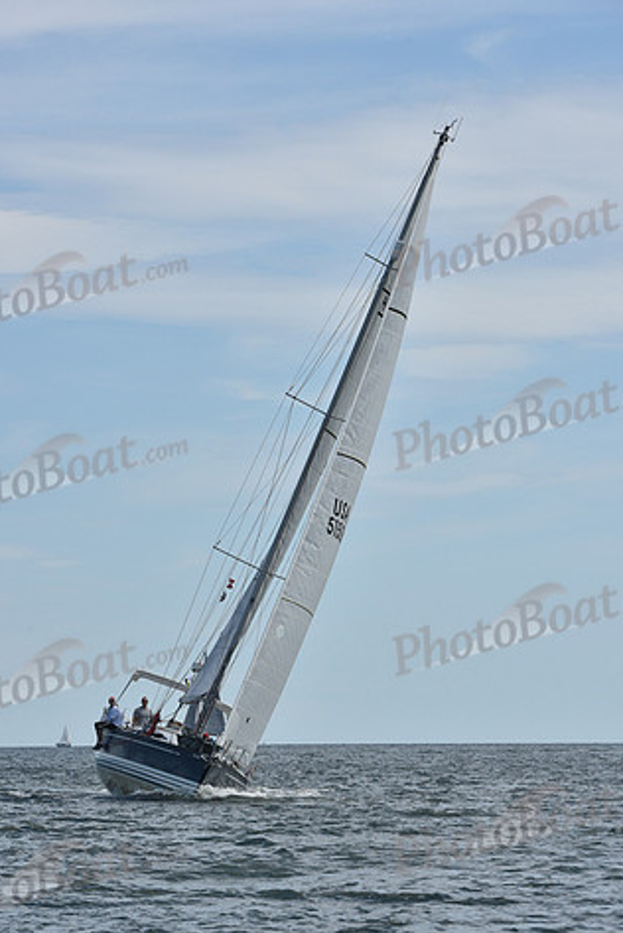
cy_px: 550
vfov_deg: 10.5
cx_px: 291
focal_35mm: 196
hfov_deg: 7.0
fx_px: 5080
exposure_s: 1/1000
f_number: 11
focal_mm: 160
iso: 320
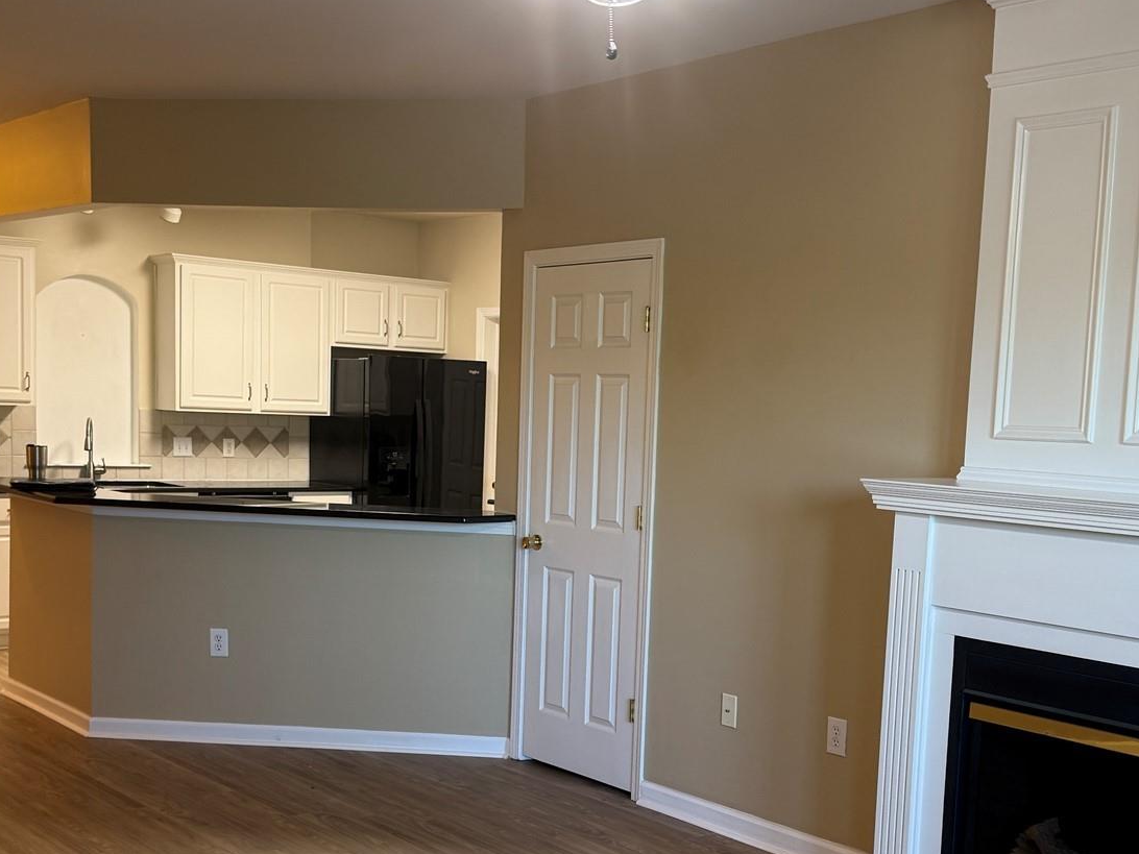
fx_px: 1481
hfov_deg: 42.1
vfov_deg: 32.0
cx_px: 556
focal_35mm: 45
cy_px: 558
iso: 125
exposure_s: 1/60
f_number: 1.78
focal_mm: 6.76
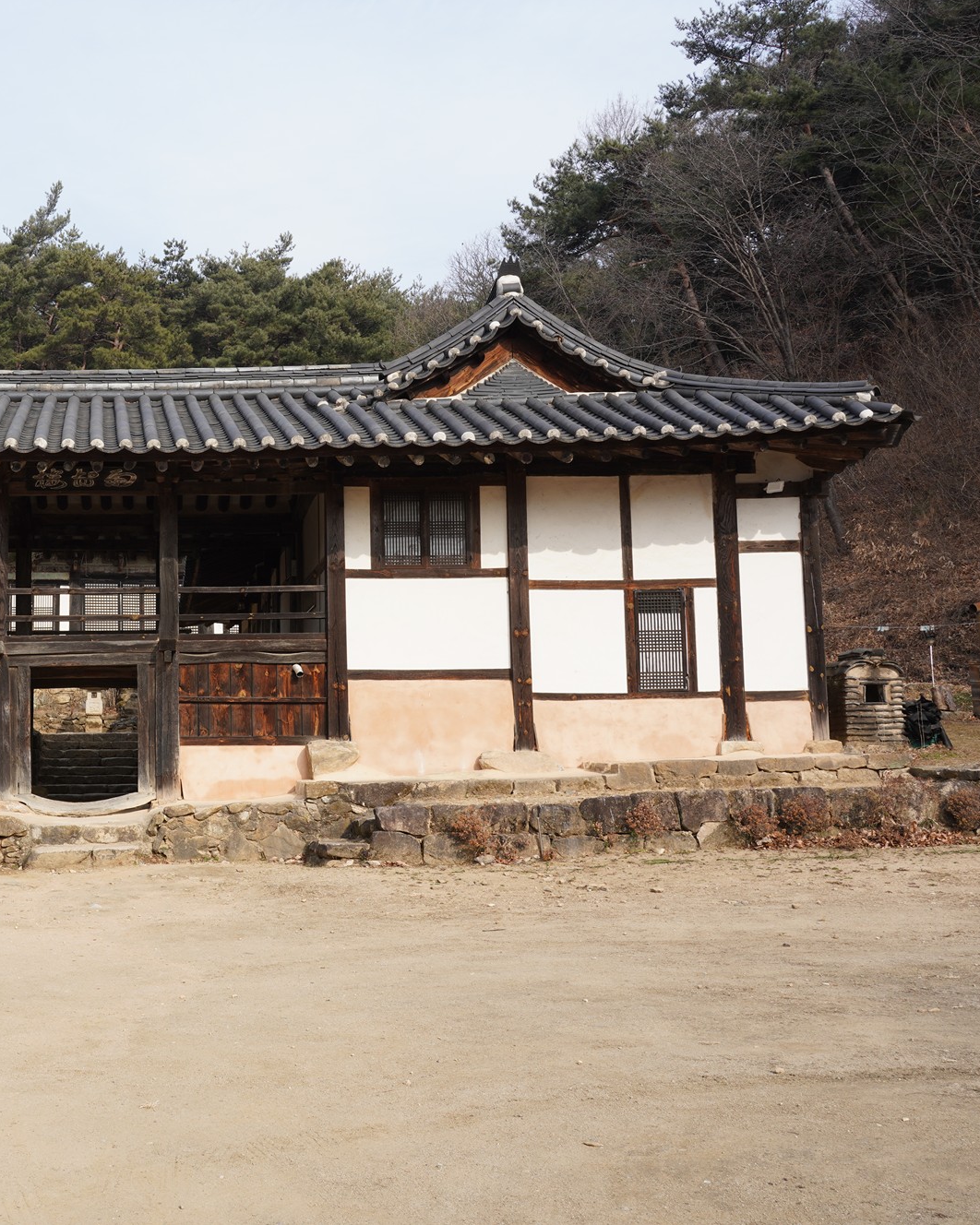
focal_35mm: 41
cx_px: 123
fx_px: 1487
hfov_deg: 34.7
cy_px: 612
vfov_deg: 44.8
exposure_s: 1/100
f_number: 14
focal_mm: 29
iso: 200
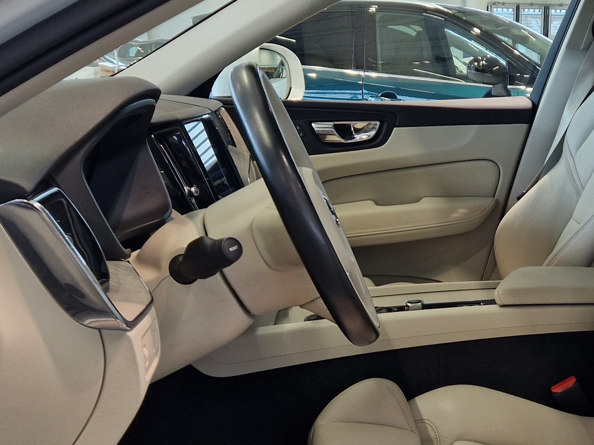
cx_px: 449
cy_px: 265
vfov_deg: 27.5
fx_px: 909
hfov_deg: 35.3
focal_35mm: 53
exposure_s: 1/180
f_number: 1.8
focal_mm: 5.4
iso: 100
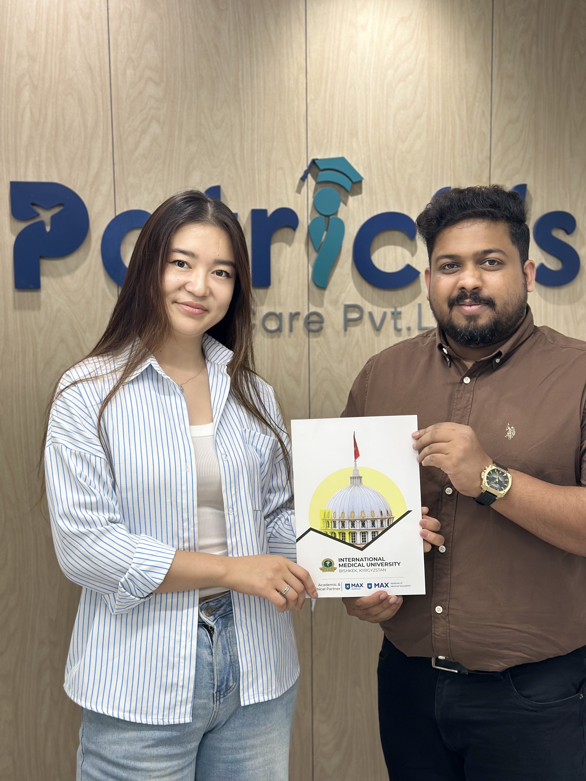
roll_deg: -0.2
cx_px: 293
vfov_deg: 39.7
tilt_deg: -5.1
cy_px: 390
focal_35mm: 48
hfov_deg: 30.3
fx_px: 1083
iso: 100
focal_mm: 6.86
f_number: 1.78
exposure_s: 1/100
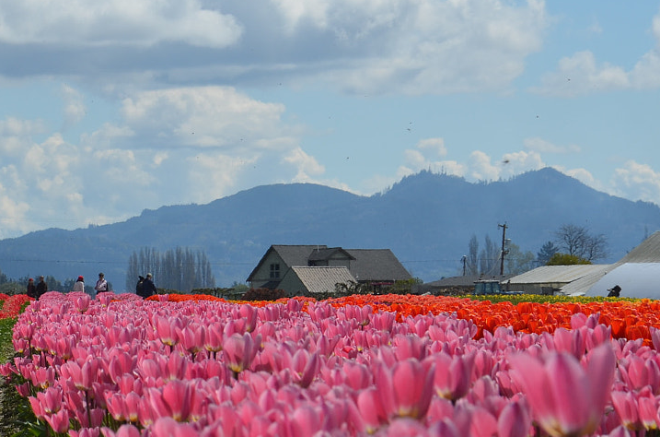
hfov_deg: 9.3
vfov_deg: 6.2
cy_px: 239
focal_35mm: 221
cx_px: 18
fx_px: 4041
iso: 100
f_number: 9
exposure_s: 1/320
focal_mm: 66
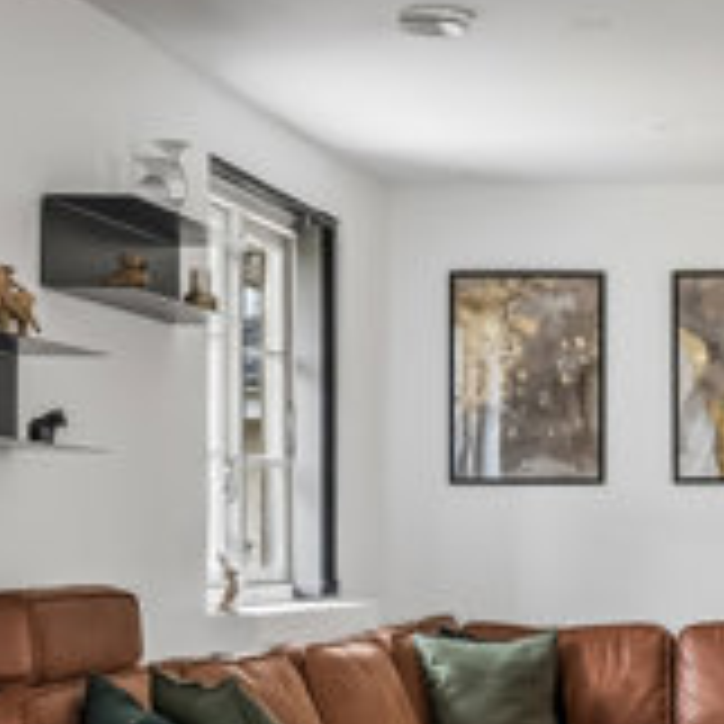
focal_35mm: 98
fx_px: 2320
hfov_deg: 16.4
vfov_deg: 17.7
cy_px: 519
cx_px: 1025
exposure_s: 1/8
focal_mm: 15.5
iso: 200
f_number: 8
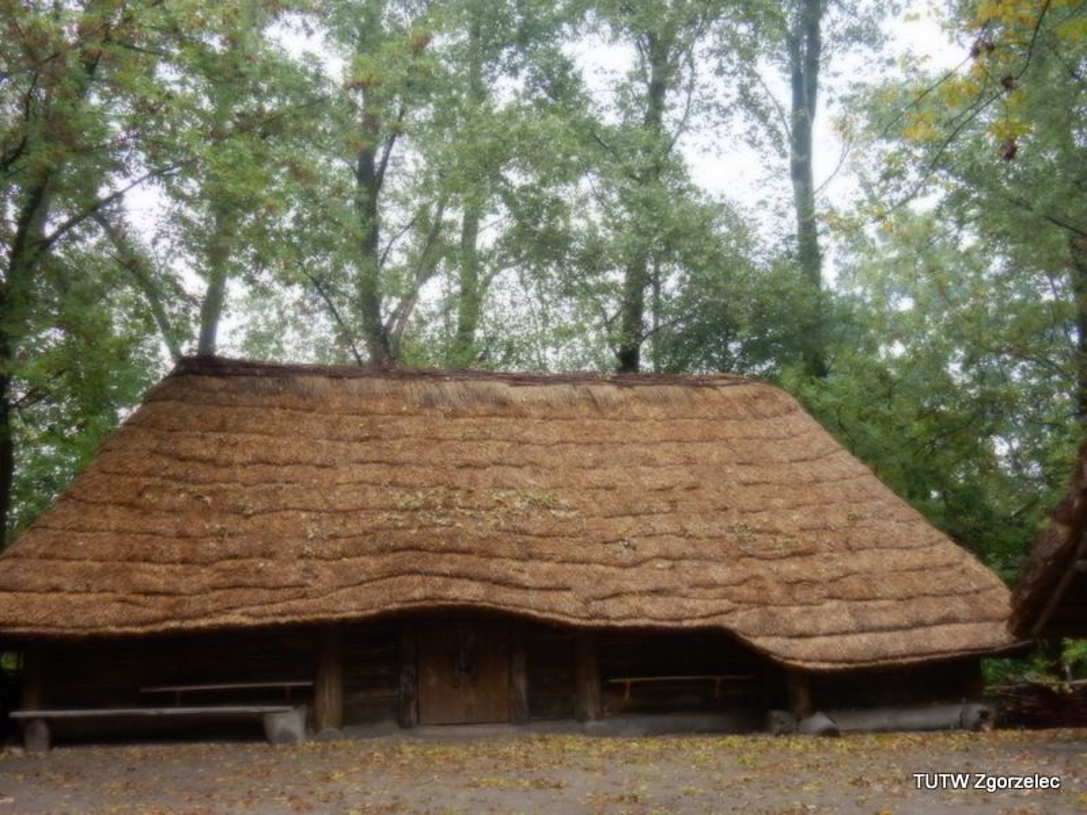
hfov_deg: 51.4
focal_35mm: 36
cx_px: 544
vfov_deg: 39.7
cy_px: 408
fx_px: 1130
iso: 400
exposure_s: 1/50
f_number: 4
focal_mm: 6.4
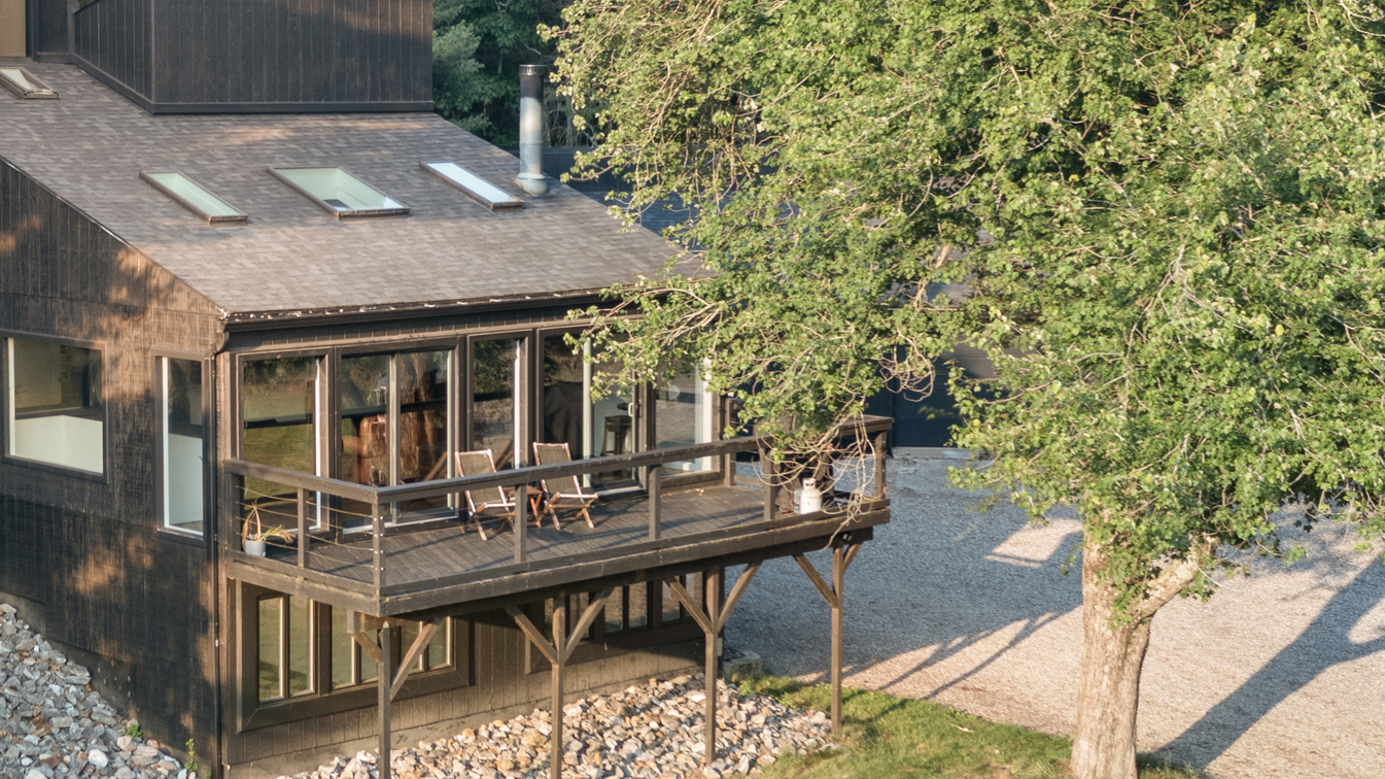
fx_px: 2460
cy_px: 274
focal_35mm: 67
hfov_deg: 30.4
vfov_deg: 17.9
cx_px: 215
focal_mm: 10.26
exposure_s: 1/5
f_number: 2.8
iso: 100
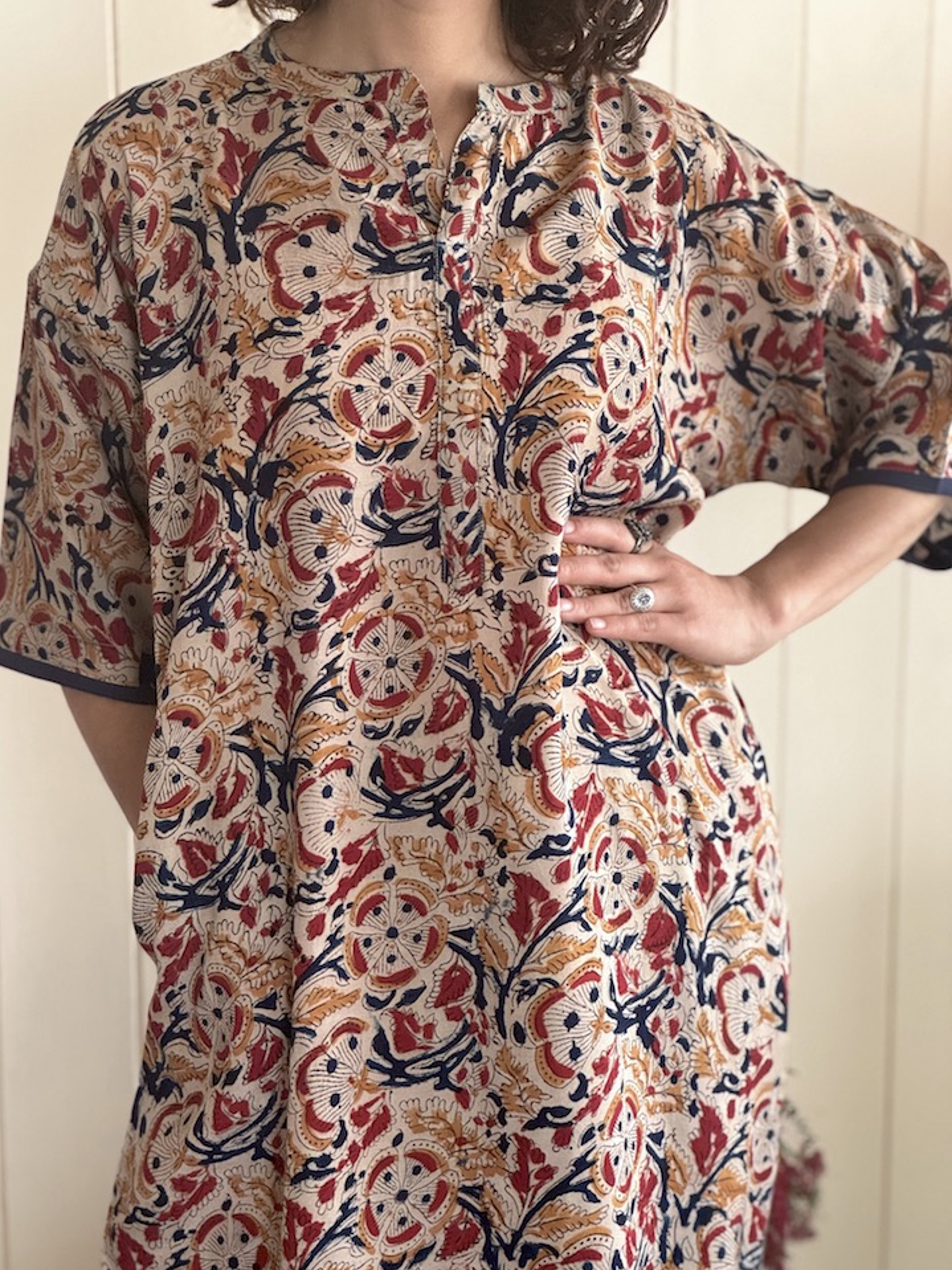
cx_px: 461
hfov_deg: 18.4
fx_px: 2934
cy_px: 612
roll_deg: +0.6
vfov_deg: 24.4
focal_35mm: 80
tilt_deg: -12.5
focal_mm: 9
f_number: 2.8
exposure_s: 1/60
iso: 250
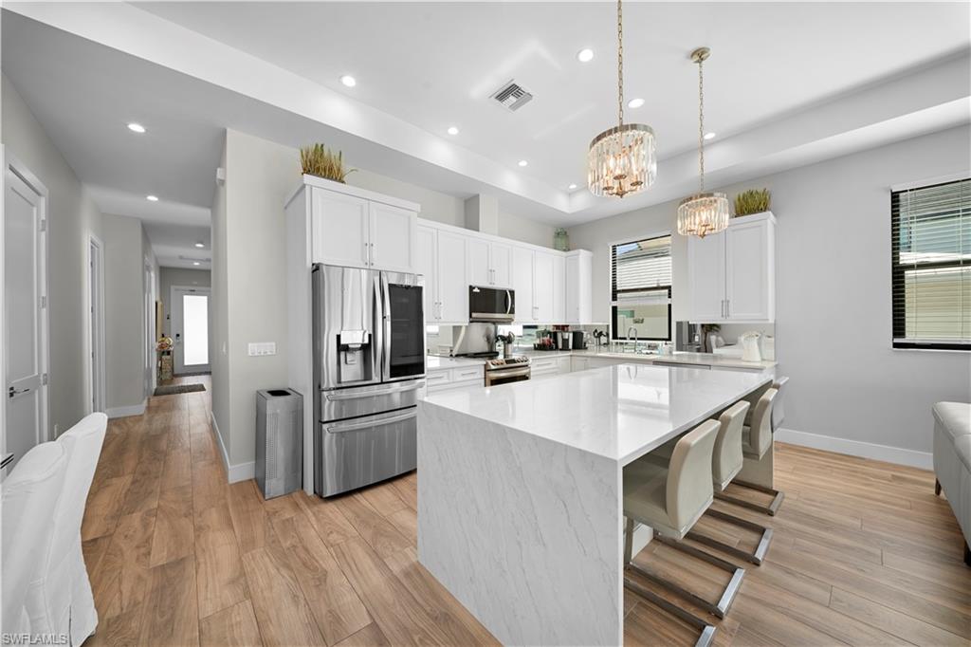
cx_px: 486
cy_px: 324
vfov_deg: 90.0
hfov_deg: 112.6
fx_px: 324
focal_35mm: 12
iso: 100
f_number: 9
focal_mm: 12
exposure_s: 1/5
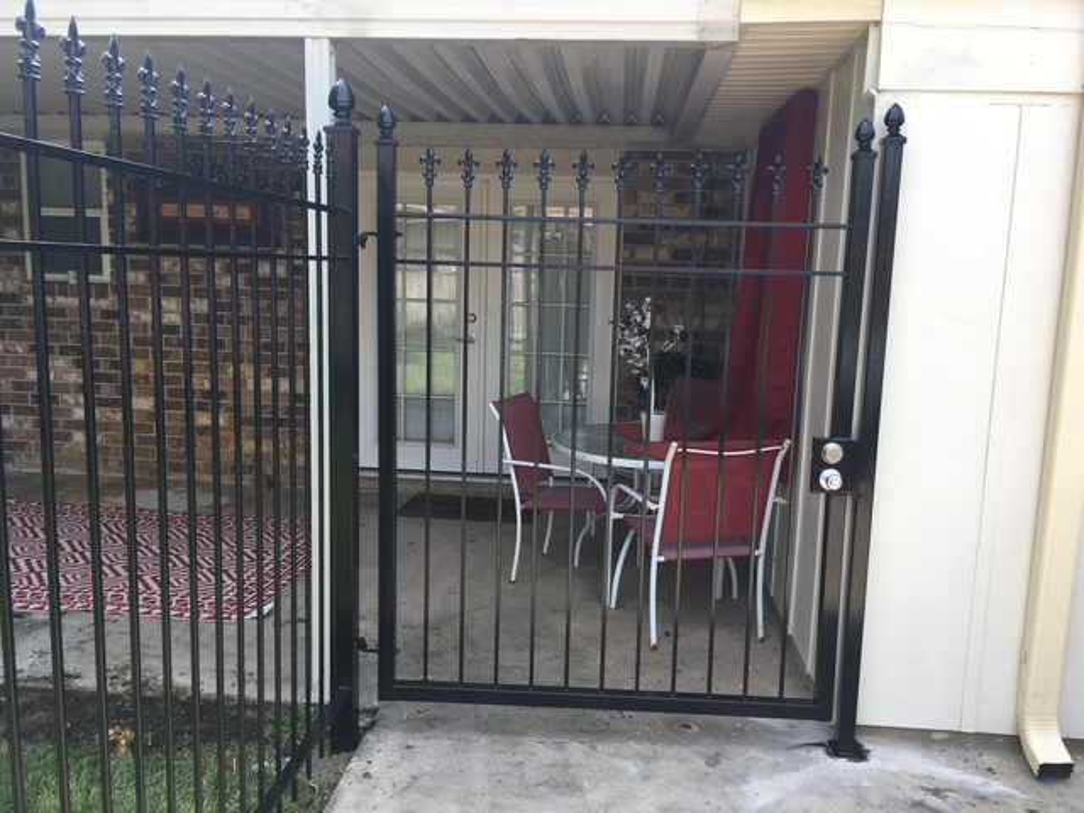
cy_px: 406
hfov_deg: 61.7
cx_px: 542
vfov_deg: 48.2
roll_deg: -2.6
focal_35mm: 29
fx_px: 908
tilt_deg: -9.3
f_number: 2.2
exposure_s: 1/420
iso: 25
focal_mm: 4.15
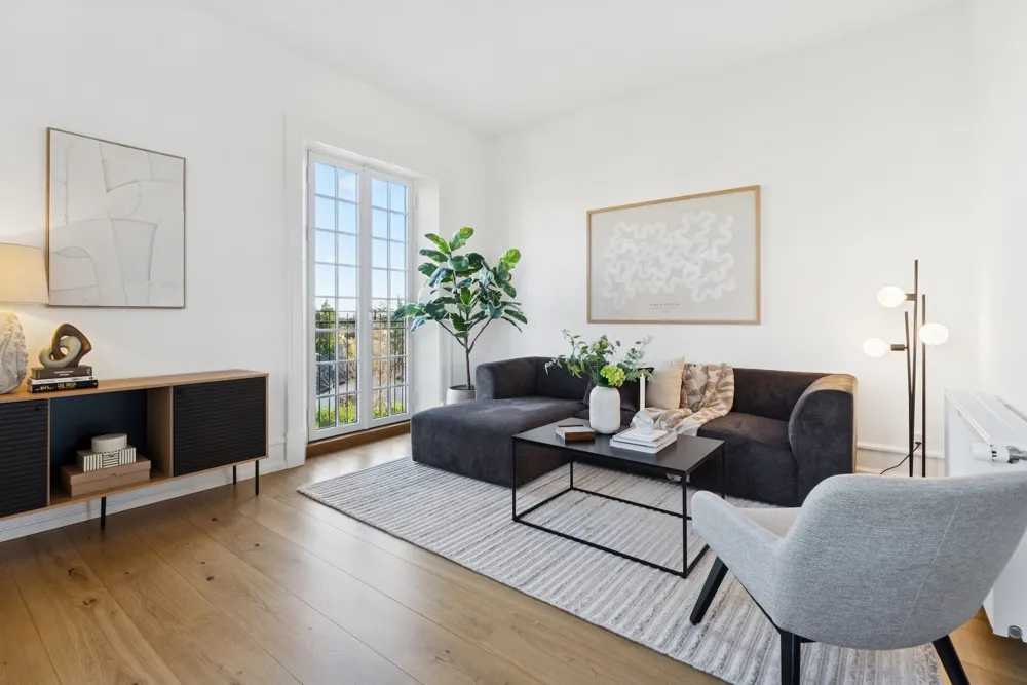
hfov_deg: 92.4
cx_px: 514
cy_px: 342
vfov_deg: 69.7
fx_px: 492
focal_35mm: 17
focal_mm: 11.5
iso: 200
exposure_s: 1/20
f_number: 8
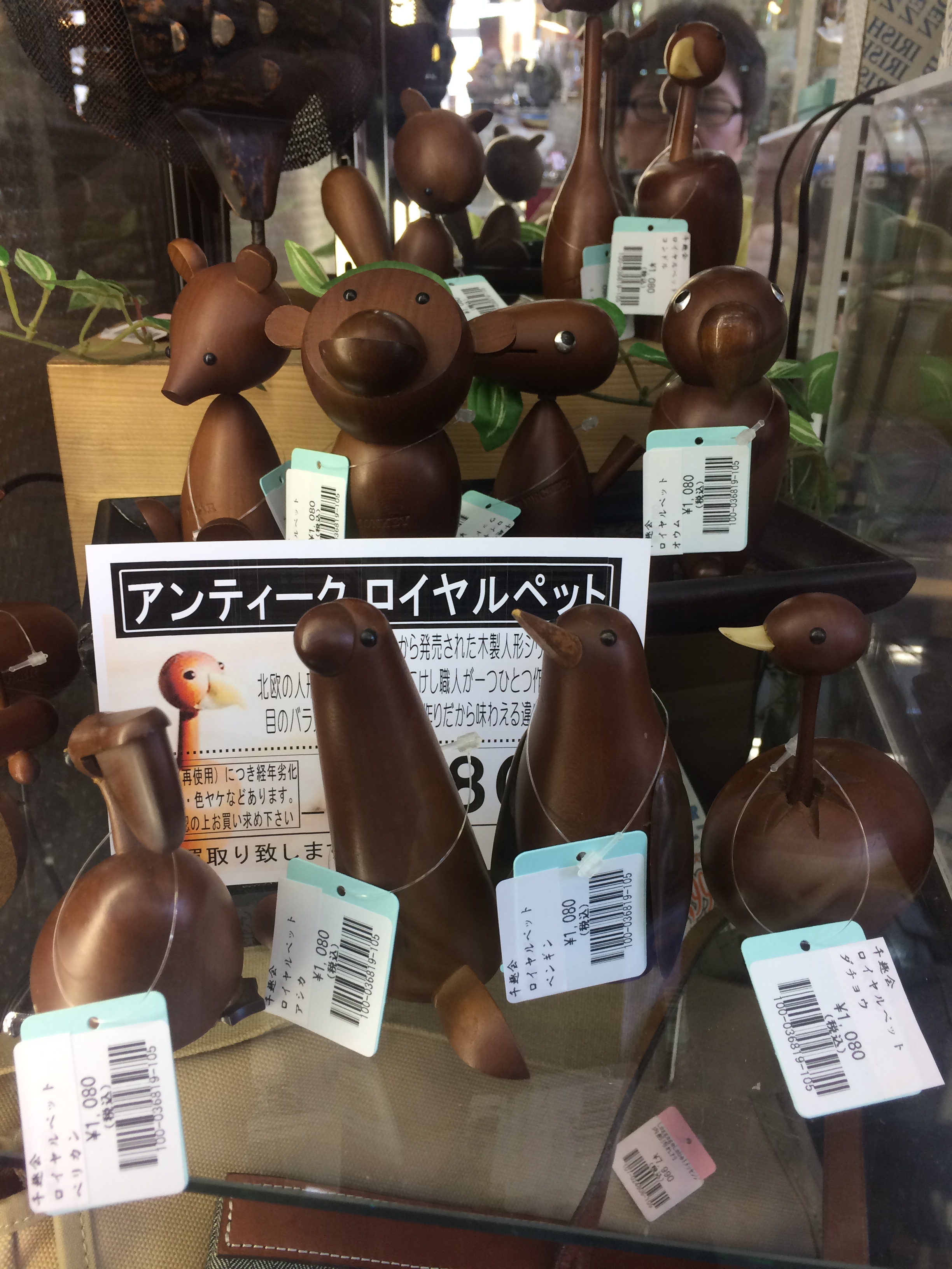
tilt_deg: -22.8
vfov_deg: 61.7
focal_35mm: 29
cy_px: 634
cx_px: 476
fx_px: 1063
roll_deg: -0.9
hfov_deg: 48.2
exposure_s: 1/33
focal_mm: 4.15
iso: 32
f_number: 2.2
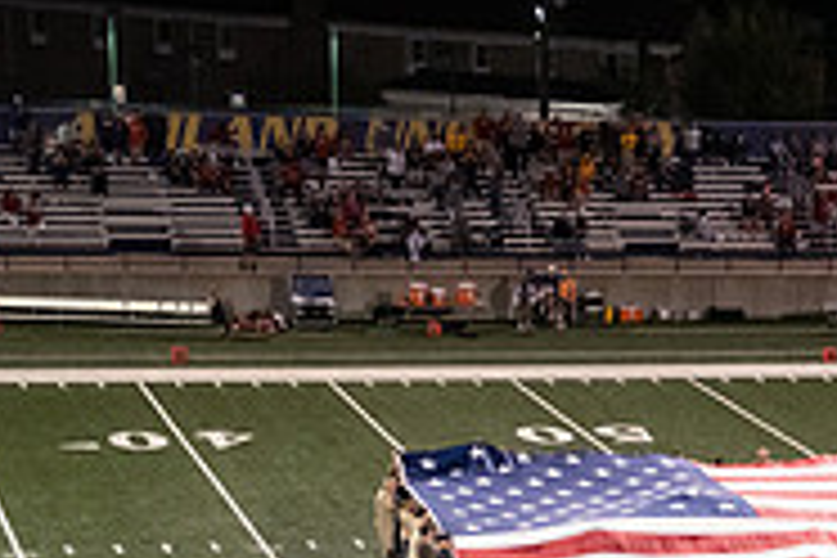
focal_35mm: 140
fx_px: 3255
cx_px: 810
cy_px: 848
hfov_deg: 14.5
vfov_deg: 9.5
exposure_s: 1/320
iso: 5000
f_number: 4.5
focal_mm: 45
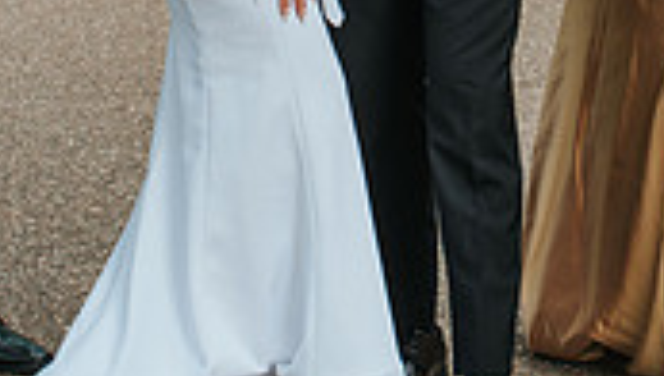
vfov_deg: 8.2
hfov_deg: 14.7
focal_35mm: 145
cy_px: -258
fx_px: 2557
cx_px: 481
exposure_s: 1/500
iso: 400
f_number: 3.5
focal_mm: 35
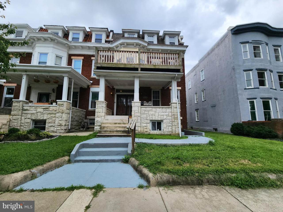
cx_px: 142
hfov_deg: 106.2
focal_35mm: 13
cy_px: 106
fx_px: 106
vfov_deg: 89.9
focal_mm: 2.2
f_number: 2.2
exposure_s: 1/1033
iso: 50
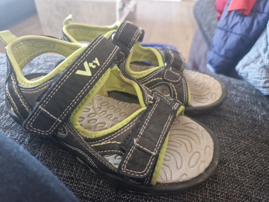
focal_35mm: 23
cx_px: 134
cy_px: 101
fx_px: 179
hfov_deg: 73.9
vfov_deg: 58.9
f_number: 1.8
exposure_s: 1/100
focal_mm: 5.4
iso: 125
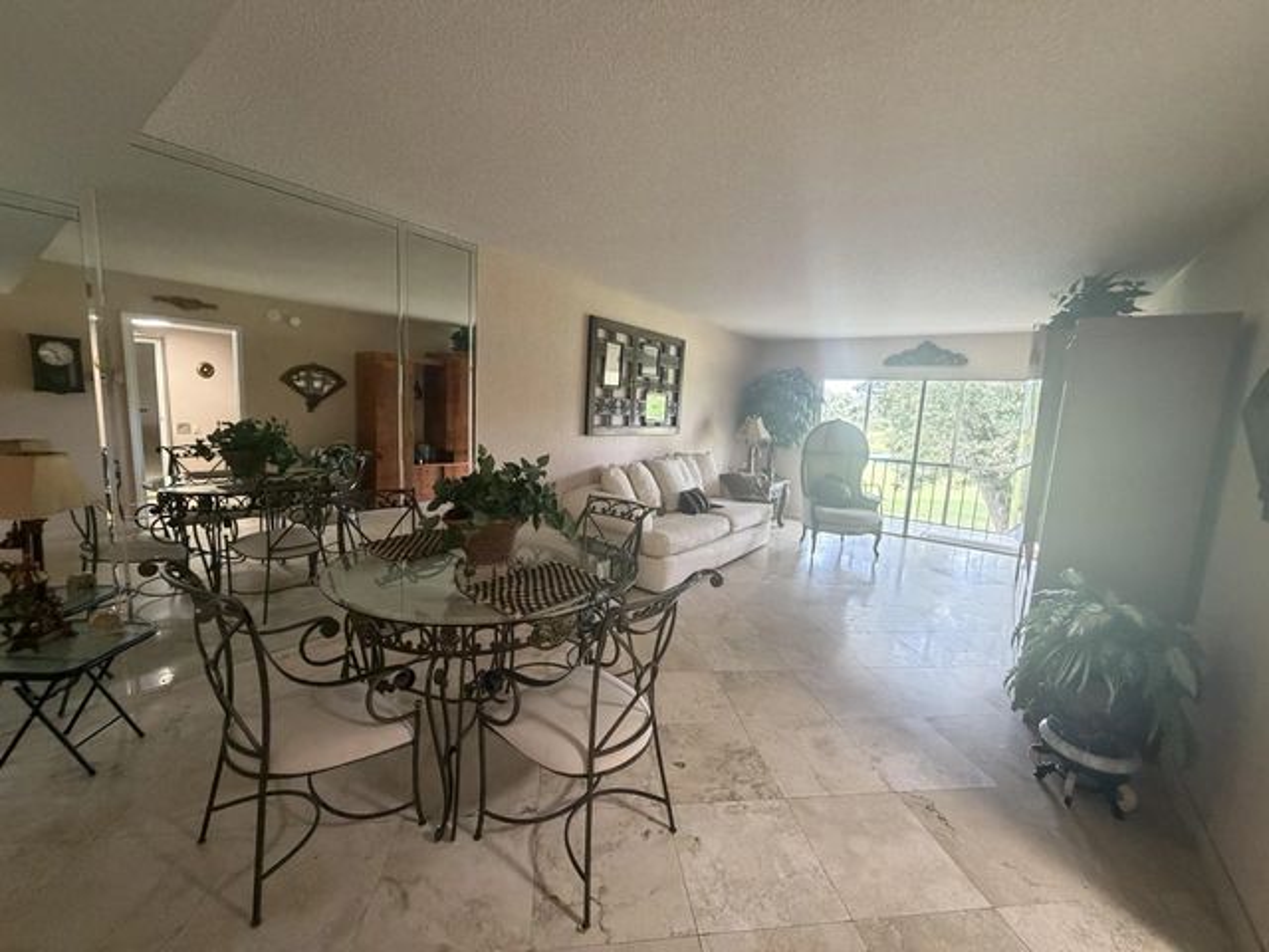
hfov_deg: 102.1
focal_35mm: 14
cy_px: 476
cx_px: 634
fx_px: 513
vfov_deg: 85.7
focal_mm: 2.22
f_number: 2.2
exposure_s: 1/60
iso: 400
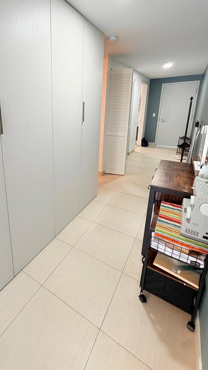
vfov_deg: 91.8
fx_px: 177
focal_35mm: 18
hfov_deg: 58.2
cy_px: 154
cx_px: 55
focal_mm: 2.22
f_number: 2.2
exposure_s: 1/60
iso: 250
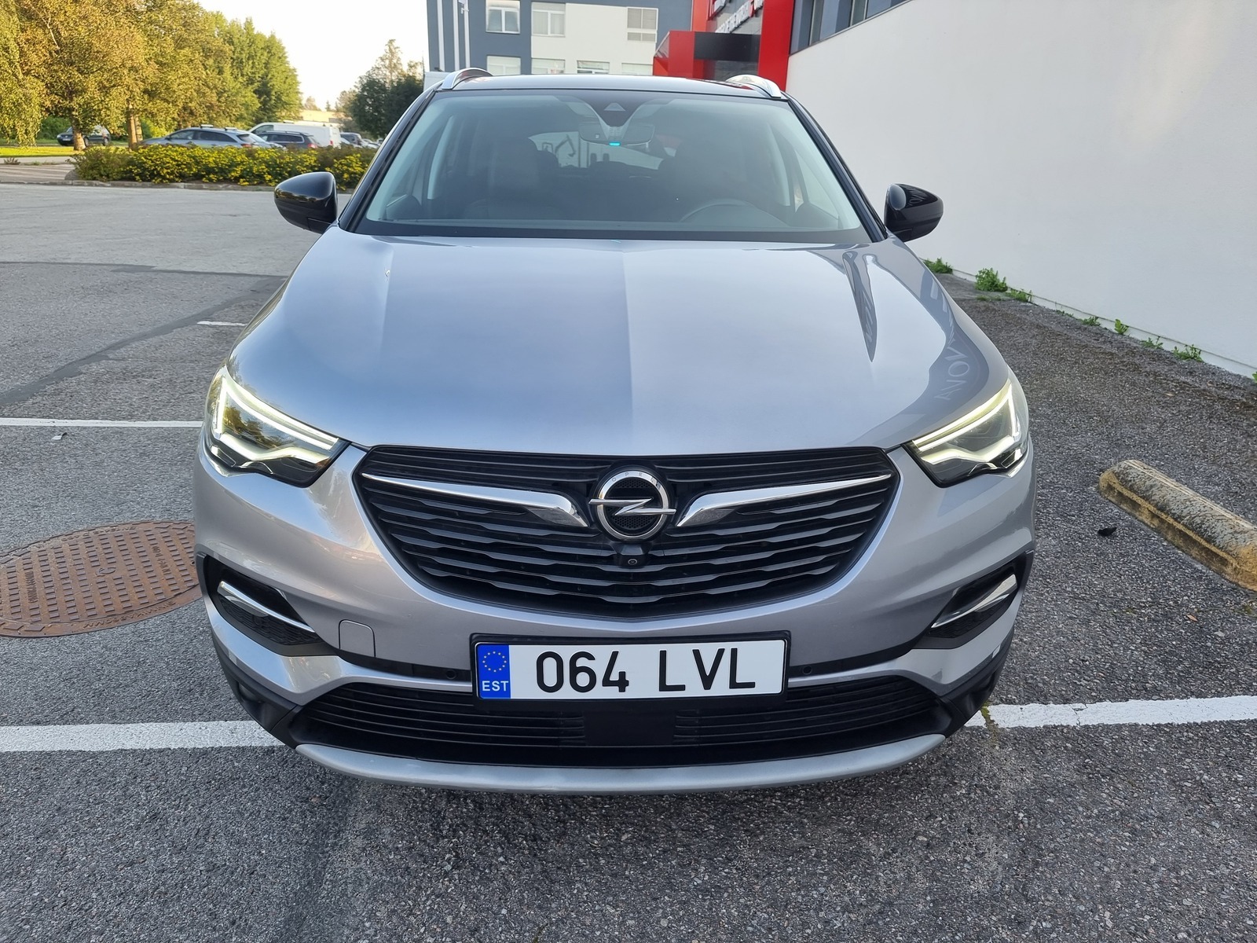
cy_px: 472
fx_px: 872
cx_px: 628
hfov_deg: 71.6
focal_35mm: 24
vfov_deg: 56.8
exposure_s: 1/137
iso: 50
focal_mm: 6.7
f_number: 1.8
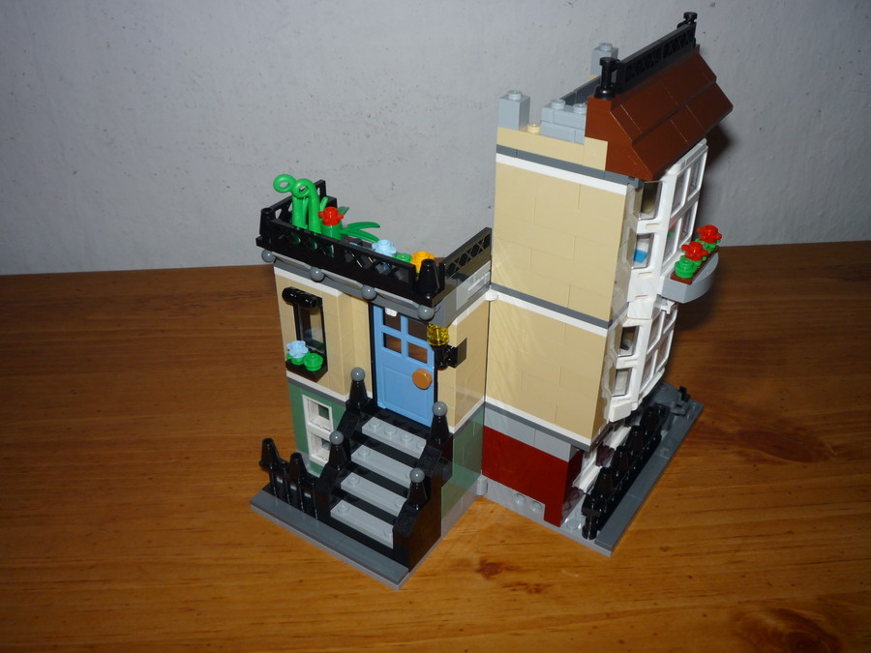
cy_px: 326
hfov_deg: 56.8
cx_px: 436
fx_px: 805
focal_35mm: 32
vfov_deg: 44.2
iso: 100
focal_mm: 5.2
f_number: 4
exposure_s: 1/30
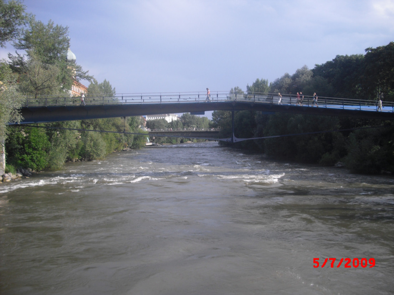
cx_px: 197
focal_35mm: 38
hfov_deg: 49.0
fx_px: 433
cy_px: 148
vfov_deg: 37.7
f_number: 5.6
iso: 64
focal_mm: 6.2
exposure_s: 1/160
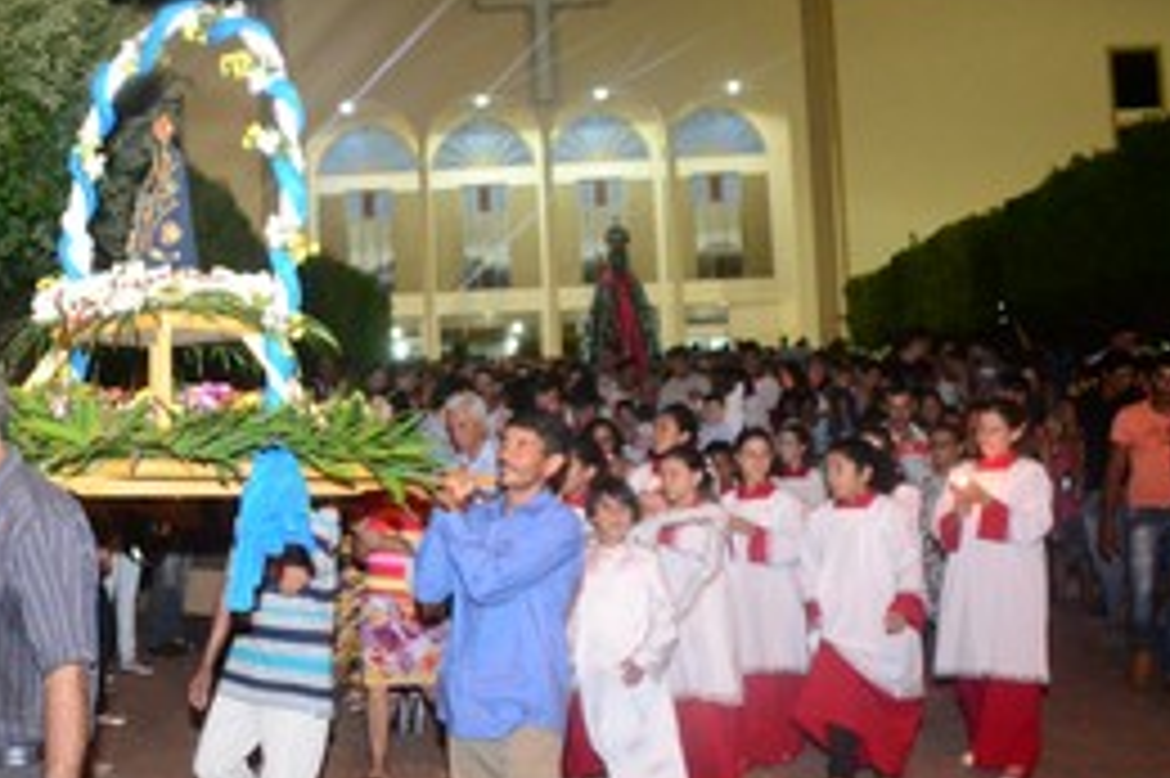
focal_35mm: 52
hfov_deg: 37.3
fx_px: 1689
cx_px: 302
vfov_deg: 26.0
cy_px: 414
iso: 3200
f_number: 3.5
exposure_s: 1/60
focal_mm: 20
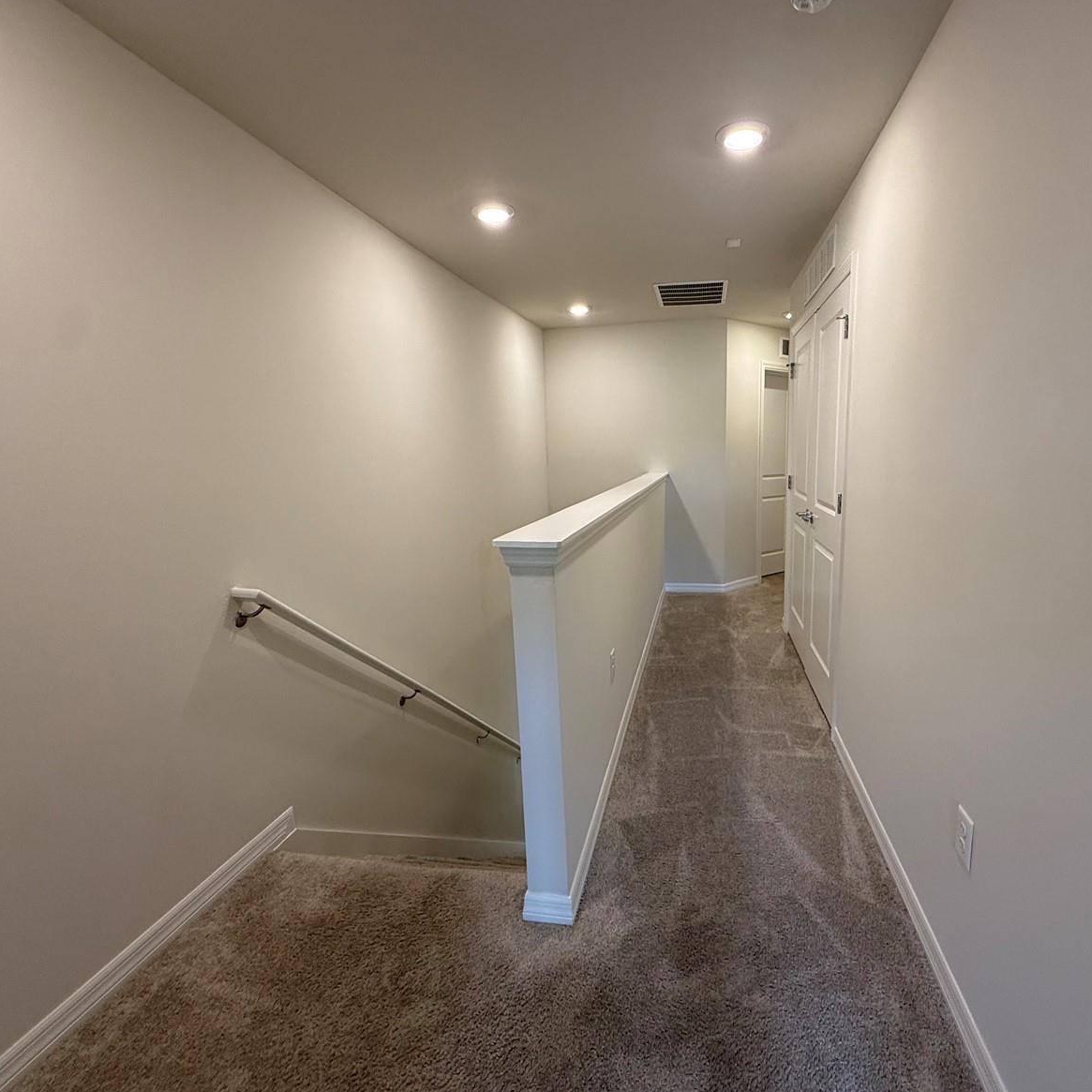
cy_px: 543
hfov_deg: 83.3
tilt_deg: -7.4
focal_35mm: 17
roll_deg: +1.4
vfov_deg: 84.0
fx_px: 607
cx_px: 633
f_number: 2.2
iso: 200
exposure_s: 1/120
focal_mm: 2.22
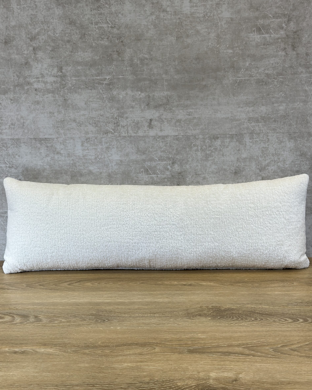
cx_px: 156
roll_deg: +1.9
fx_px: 589
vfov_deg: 36.7
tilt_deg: -11.7
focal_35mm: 51
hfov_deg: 29.7
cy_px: 196
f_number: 1.78
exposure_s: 1/276
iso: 80
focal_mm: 6.86
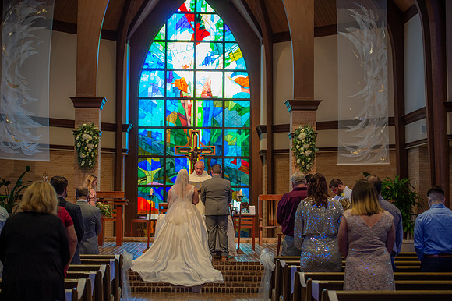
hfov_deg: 28.9
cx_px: 226
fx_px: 878
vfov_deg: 19.4
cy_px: 150
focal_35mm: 70
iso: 1250
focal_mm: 70
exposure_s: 1/160
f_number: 3.2
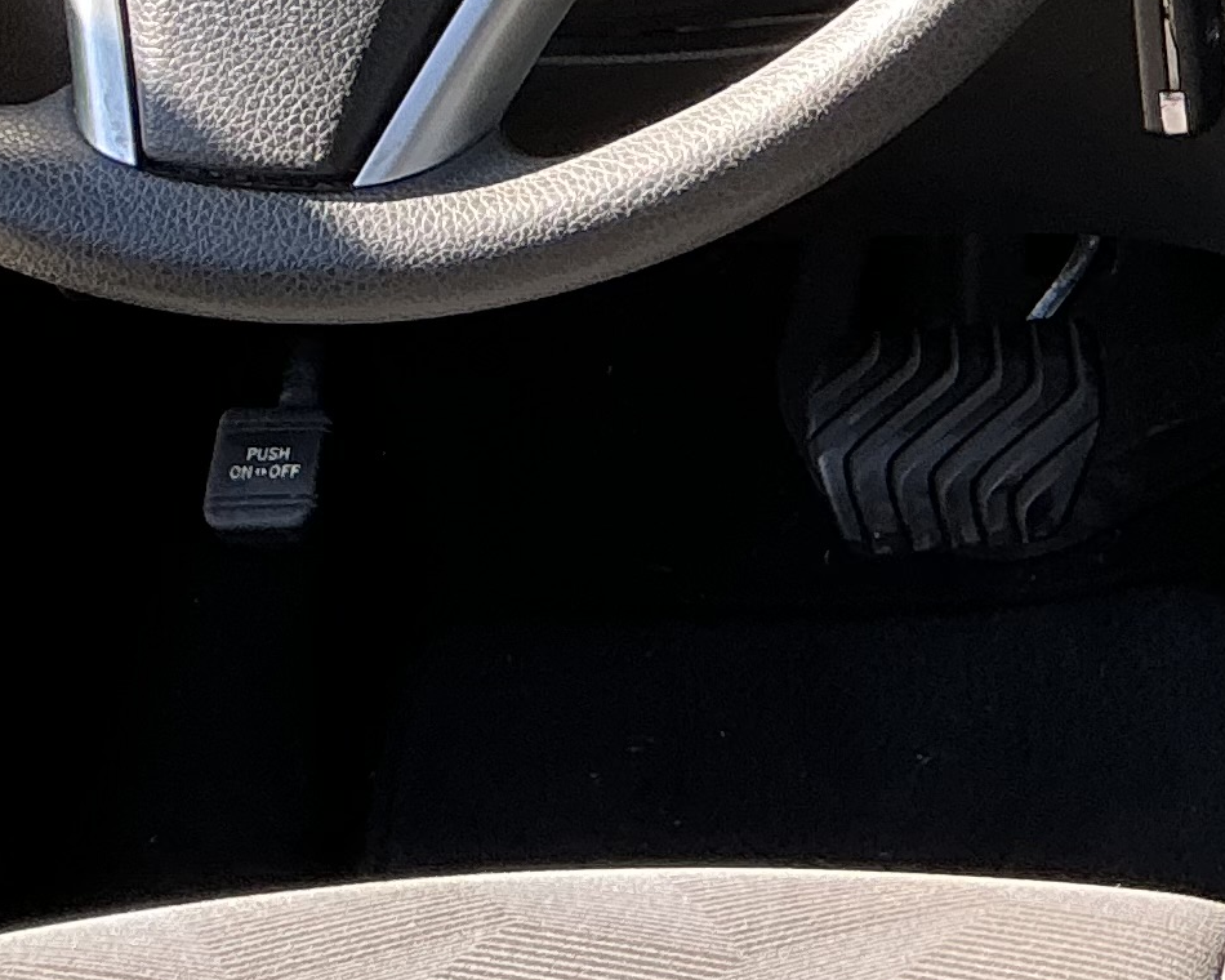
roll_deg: -2.6
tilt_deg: -17.6
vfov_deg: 12.5
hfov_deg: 14.7
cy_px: -561
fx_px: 4206
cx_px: 2160
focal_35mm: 116
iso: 25
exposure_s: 1/122
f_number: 1.8
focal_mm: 3
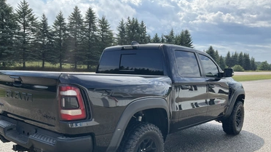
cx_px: 136
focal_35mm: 34
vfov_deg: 34.3
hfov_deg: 58.0
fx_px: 244
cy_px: 100
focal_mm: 3
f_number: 1.8
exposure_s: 1/1121
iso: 25
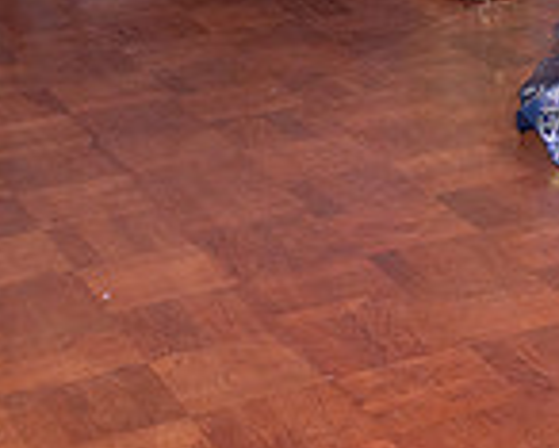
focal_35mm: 127
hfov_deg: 14.2
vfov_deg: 11.7
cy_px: -213
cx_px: 831
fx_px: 2103
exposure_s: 1/200
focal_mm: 34
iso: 1250
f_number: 2.8
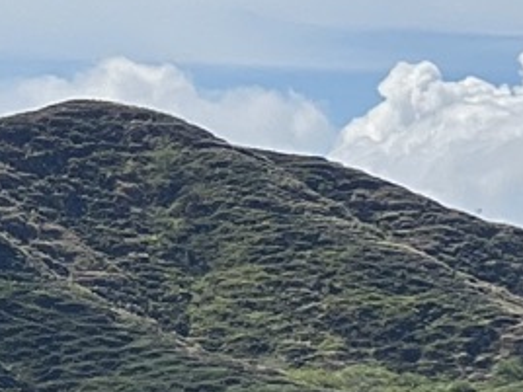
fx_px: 6512
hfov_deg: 4.5
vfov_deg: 3.4
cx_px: -927
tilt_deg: +0.8
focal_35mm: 431
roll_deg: -0.9
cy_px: 479
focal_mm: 9
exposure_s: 1/1096
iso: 32
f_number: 2.8
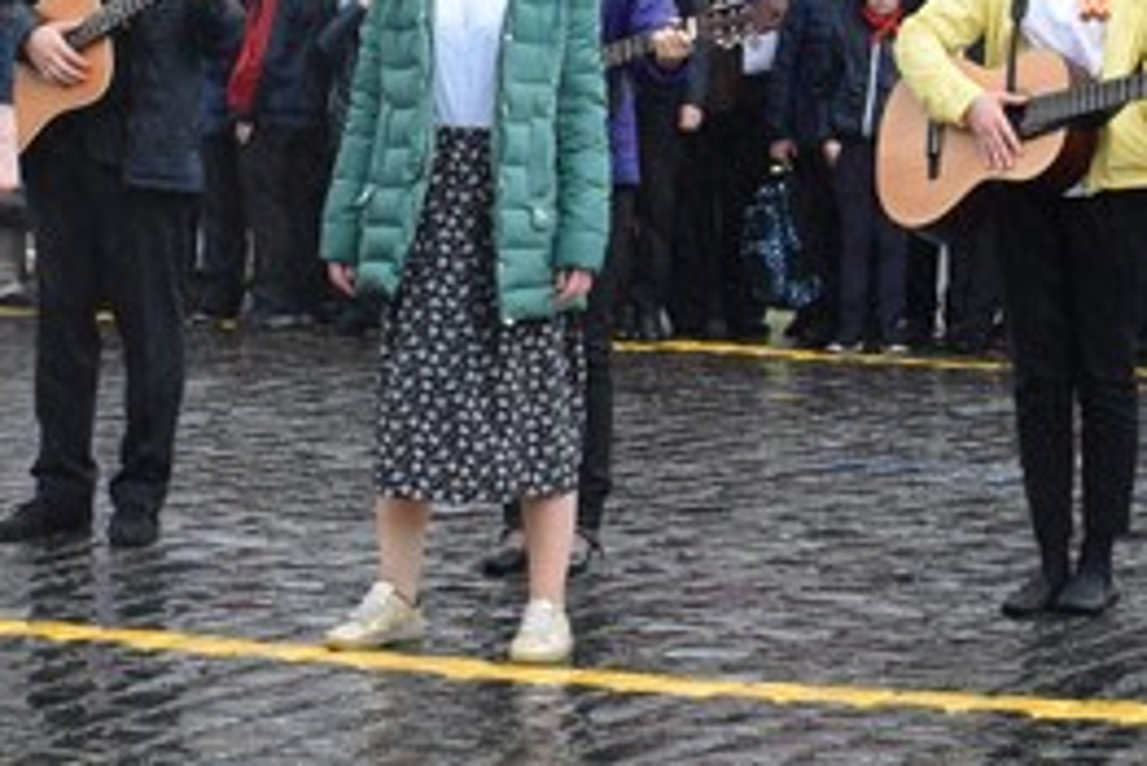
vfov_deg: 6.9
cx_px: 622
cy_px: -63
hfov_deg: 10.3
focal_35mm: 199
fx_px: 6344
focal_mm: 34
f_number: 7.1
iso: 400
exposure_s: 1/200
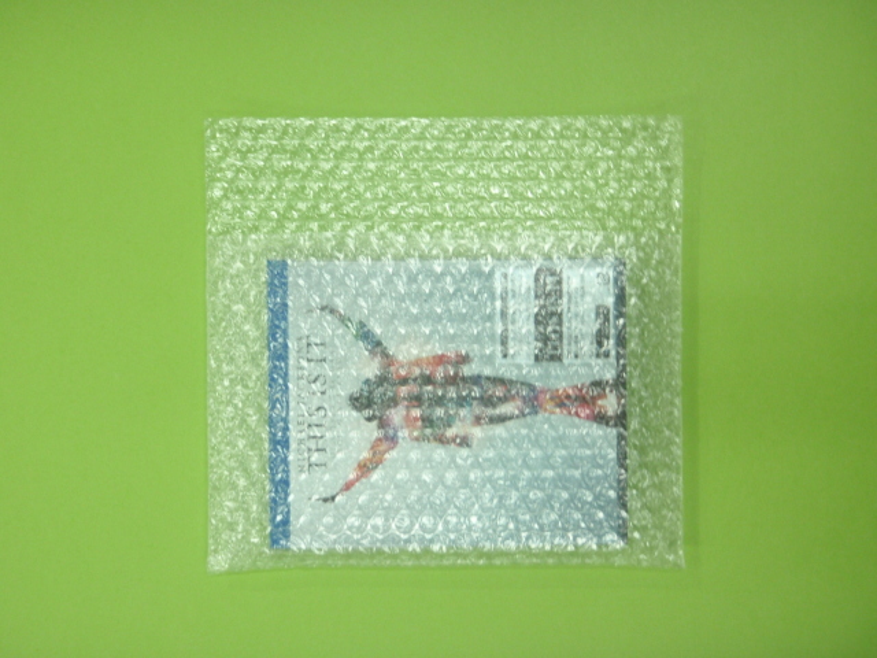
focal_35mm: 49
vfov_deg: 29.7
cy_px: 329
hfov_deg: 38.9
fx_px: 1241
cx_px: 438
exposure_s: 1/6
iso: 200
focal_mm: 8.89
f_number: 4.4
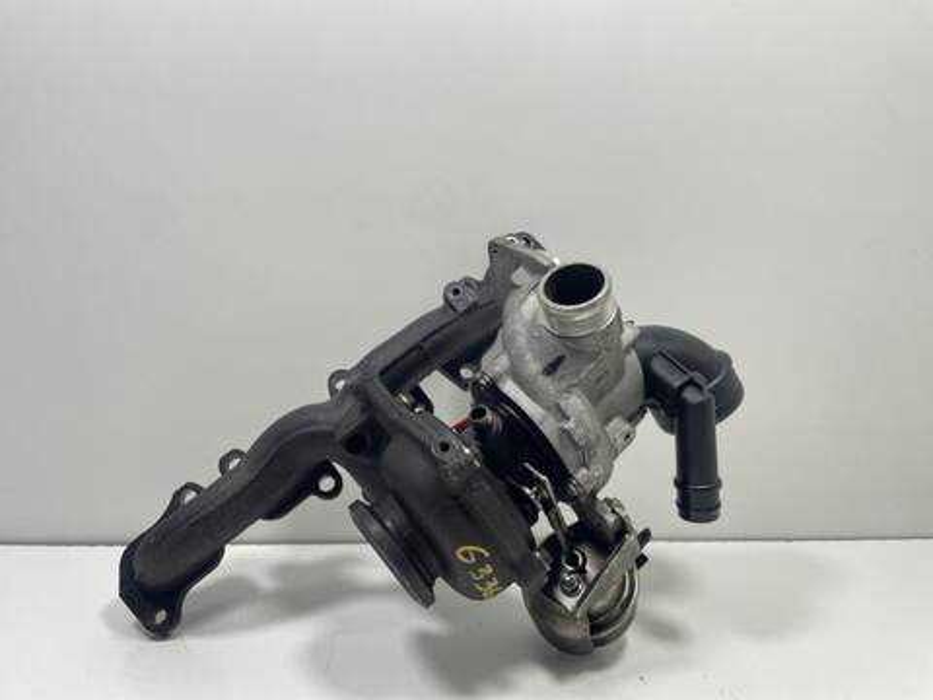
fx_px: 701
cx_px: 466
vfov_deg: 53.1
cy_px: 350
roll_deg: -1.9
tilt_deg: -9.6
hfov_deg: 67.3
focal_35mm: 26
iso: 100
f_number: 1.6
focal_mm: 4.2
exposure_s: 1/100
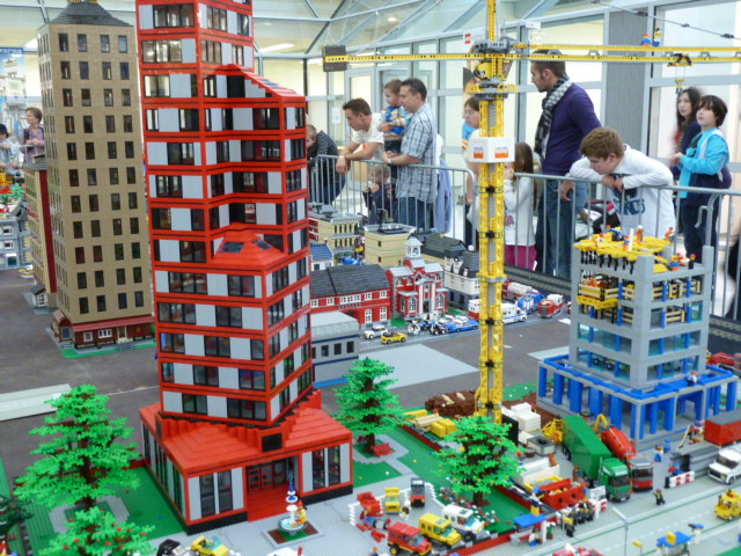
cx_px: 370
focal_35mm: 37
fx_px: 792
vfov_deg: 38.7
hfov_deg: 50.1
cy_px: 278
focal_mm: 6.1
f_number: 3.6
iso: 400
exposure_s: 1/8
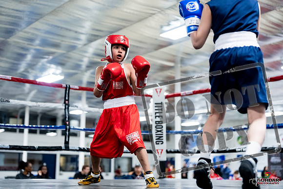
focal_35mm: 55
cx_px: 142
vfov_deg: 24.6
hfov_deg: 36.2
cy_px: 94
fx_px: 432
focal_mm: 55
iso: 3200
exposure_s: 1/800
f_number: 2
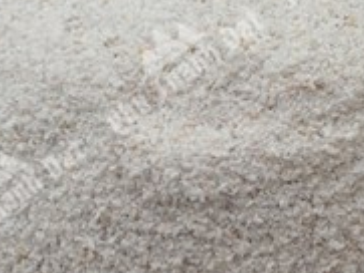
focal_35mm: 91
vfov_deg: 16.2
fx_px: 958
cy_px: 198
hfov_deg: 21.3
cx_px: 280
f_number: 2.4
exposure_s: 1/60
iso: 64
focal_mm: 4.12
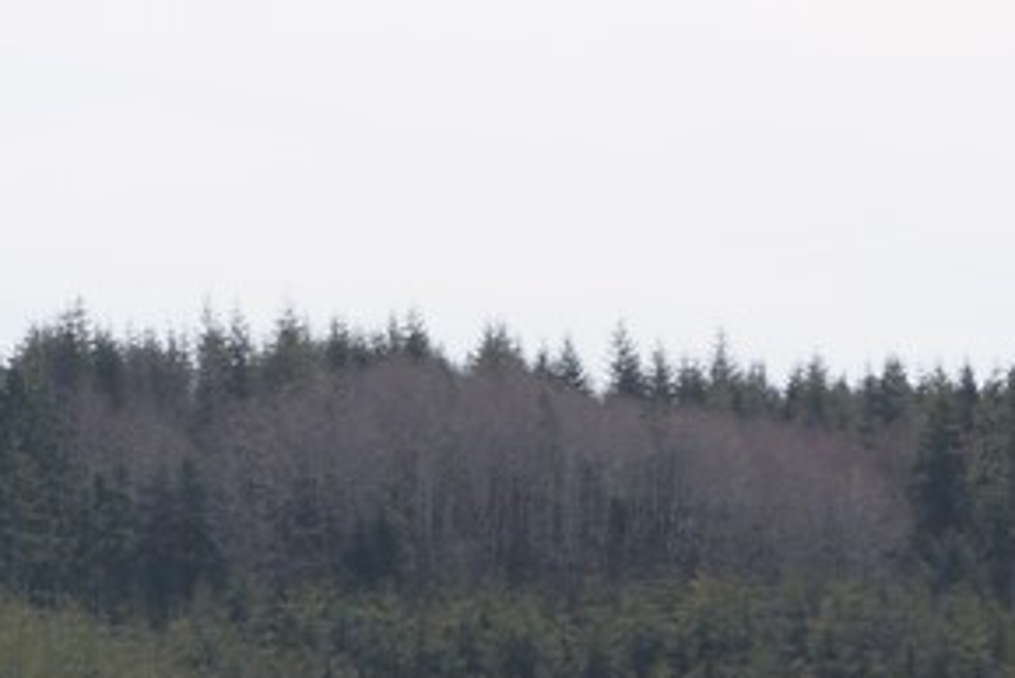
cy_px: 708
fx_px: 4767
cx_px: 76
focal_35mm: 169
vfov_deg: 8.1
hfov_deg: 12.1
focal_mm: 30
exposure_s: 1/125
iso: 100
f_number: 13
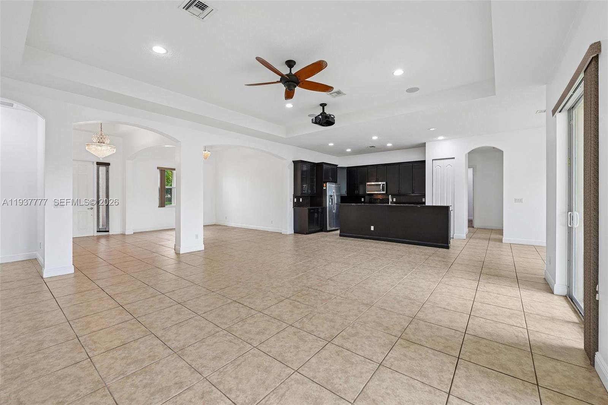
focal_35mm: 14
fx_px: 236
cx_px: 304
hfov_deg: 104.3
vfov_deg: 81.2
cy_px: 202
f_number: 8
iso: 200
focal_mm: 14
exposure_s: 1/13
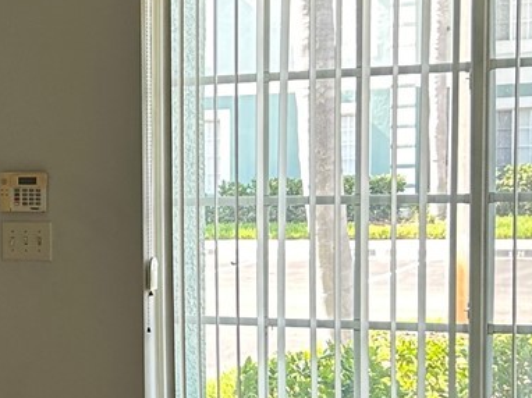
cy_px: 328
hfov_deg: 16.8
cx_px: -205
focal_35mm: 109
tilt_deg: -5.7
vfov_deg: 13.5
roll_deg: +2.2
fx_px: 1674
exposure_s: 1/142
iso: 64
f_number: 1.5
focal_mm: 5.7
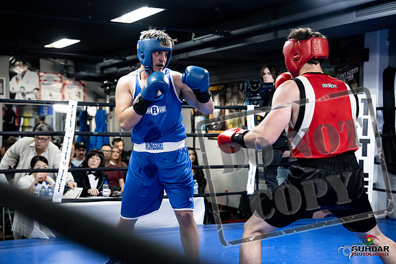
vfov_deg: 22.3
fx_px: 671
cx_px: 198
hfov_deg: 32.9
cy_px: 132
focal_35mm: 61
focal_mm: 61
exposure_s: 1/1000
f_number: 2.8
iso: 8000
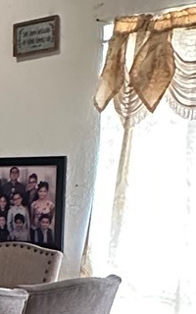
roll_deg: +1.5
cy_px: 279
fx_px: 812
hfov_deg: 11.8
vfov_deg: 21.4
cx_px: -240
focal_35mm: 95
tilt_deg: -6.6
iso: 640
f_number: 2.2
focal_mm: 2.22
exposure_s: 1/60
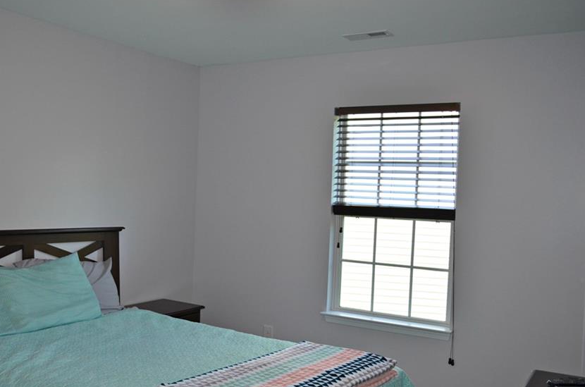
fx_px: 600
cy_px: 211
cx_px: 237
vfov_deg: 35.7
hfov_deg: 51.7
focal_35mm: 37
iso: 320
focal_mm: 20
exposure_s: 1/125
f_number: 3.8
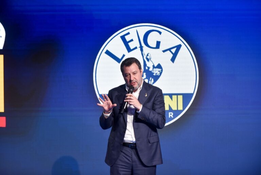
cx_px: 130
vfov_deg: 6.9
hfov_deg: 10.3
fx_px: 1451
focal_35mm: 200
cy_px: 88
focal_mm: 200
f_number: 3.5
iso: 640
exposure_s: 1/400
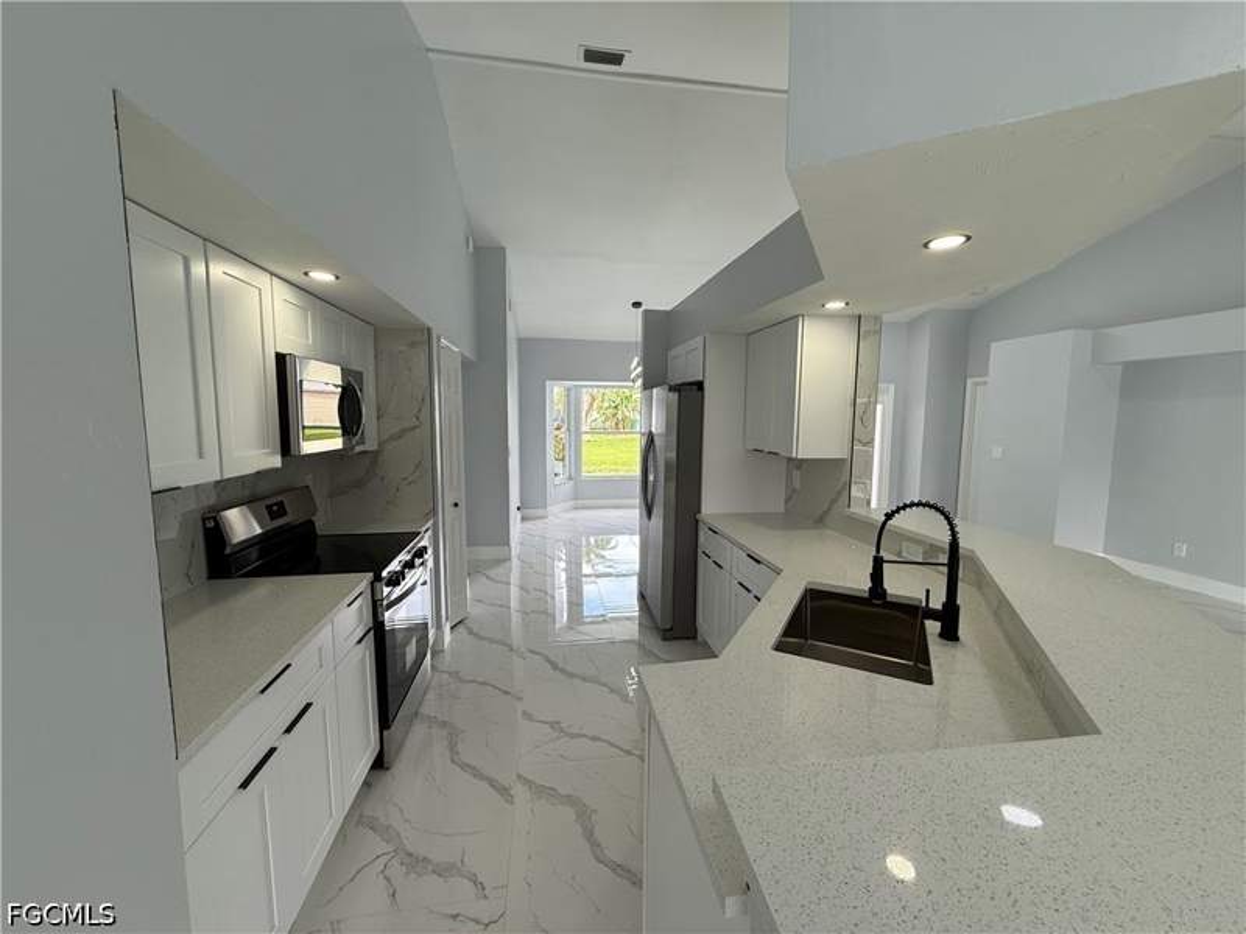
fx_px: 504
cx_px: 623
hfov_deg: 102.1
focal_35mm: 14
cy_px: 467
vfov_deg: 85.7
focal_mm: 2.22
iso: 64
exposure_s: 1/124
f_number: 2.2
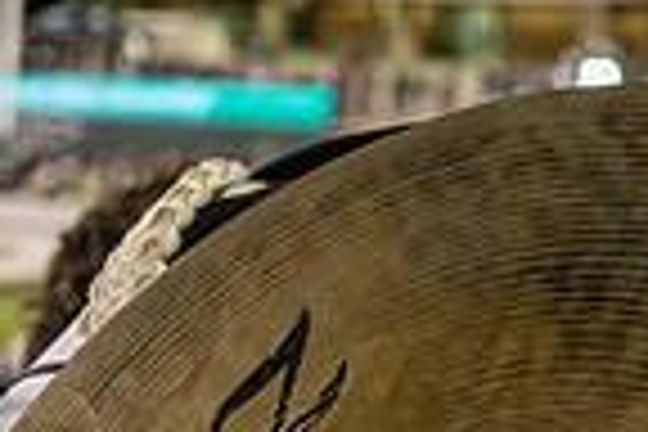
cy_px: -101
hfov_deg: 17.4
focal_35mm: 97
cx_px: 1138
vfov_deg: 13.7
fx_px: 1746
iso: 2000
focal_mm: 24
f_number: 3.2
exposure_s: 1/500
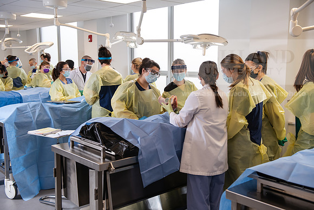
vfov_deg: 33.4
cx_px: 157
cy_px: 105
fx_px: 349
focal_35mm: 40
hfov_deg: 48.4
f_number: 4
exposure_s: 1/200
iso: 500
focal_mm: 40
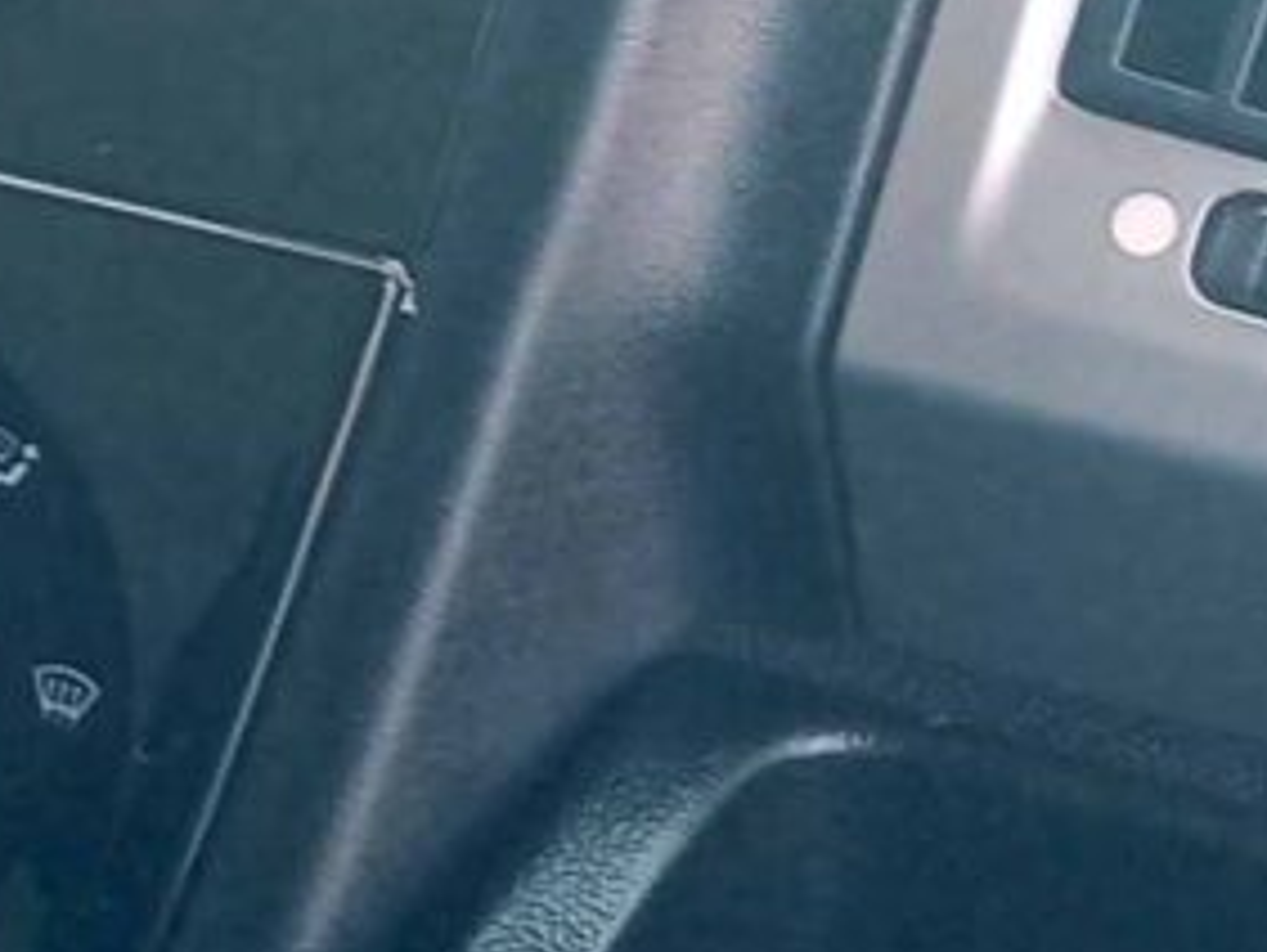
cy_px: 265
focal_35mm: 174
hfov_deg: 10.4
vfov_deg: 8.5
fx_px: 6374
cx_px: -1361
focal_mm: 6.86
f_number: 1.8
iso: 80
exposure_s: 1/3200
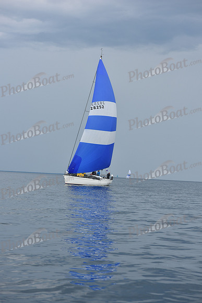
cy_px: 152
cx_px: 101
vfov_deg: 22.6
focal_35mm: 90
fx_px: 757
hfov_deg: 15.2
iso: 250
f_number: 5
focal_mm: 90
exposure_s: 1/800
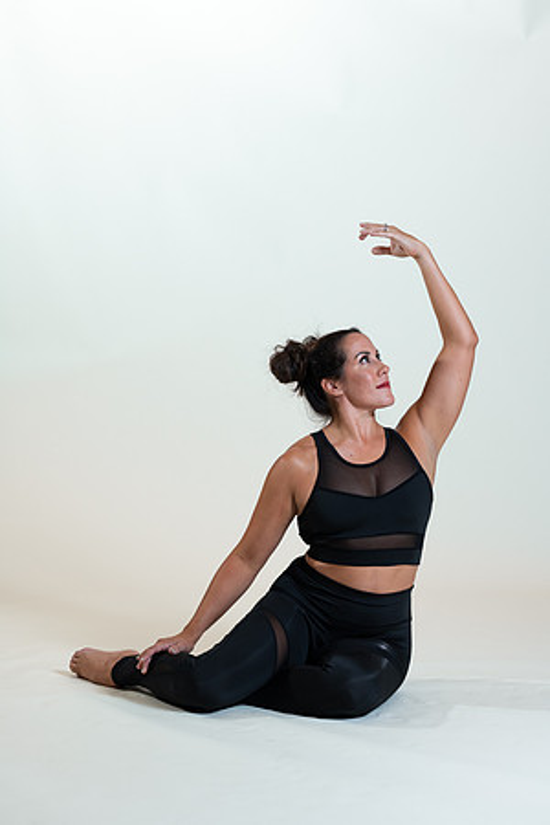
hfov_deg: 16.1
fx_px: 1948
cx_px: 275
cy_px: 412
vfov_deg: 23.9
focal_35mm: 85
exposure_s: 1/125
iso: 320
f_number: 4
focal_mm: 85
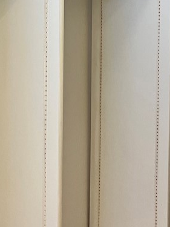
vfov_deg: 25.9
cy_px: -5
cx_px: 76
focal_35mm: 71
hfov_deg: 20.7
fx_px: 465
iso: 125
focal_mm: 5.1
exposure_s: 1/60
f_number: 1.6
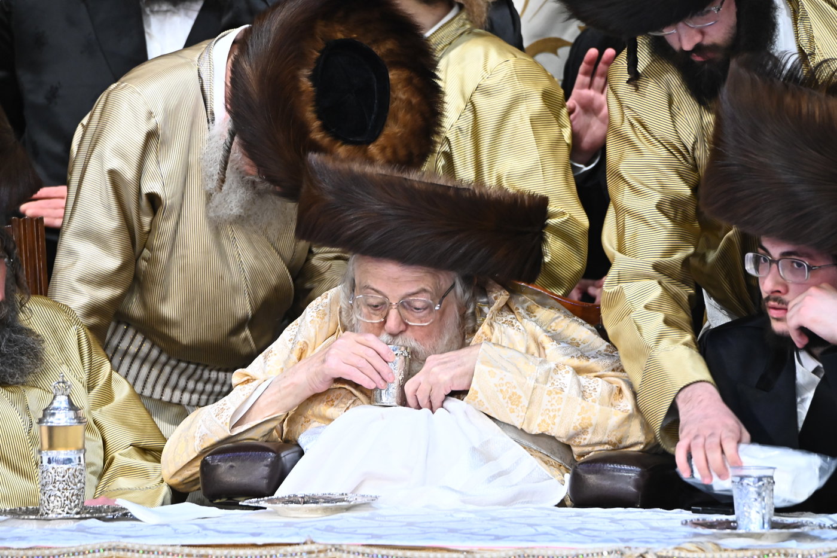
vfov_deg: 2.3
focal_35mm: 600
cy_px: 279
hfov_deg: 3.4
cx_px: 418
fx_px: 13947
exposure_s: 1/100
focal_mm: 600
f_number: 8
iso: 5000
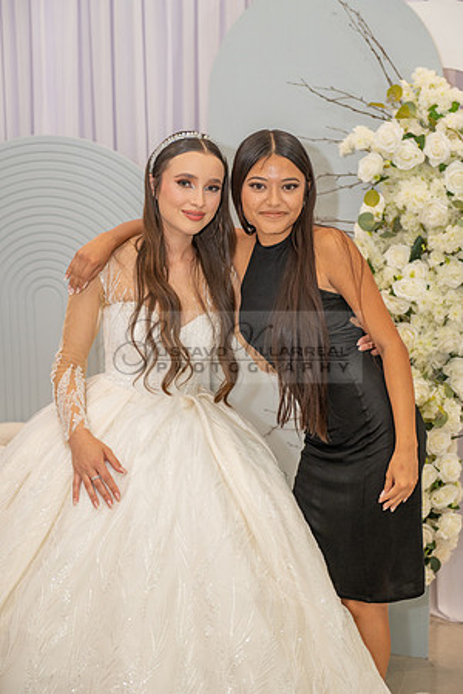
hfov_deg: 22.6
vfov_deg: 33.4
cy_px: 347
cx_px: 232
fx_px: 1157
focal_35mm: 60
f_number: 3.5
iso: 640
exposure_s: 1/160
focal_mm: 60
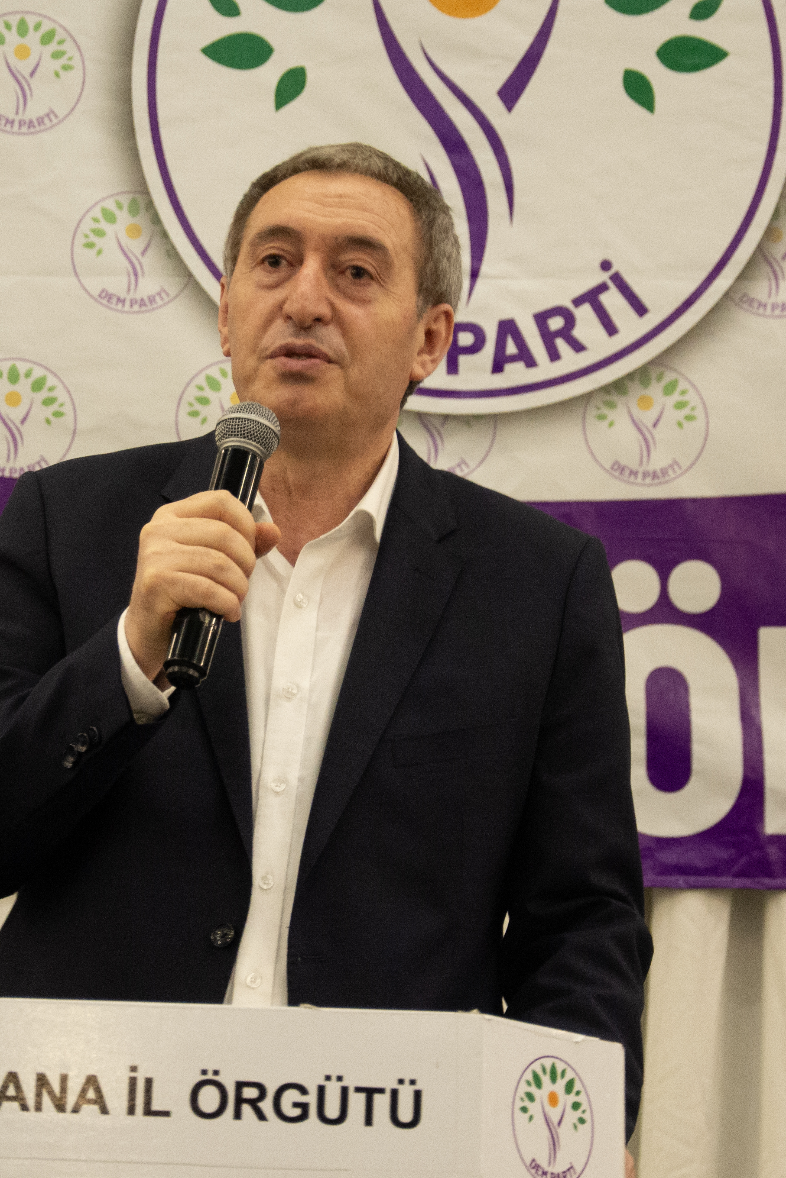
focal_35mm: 127
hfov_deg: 10.8
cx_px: 311
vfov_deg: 16.1
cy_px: 552
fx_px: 4159
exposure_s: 1/30
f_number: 5
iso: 1800
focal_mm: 50
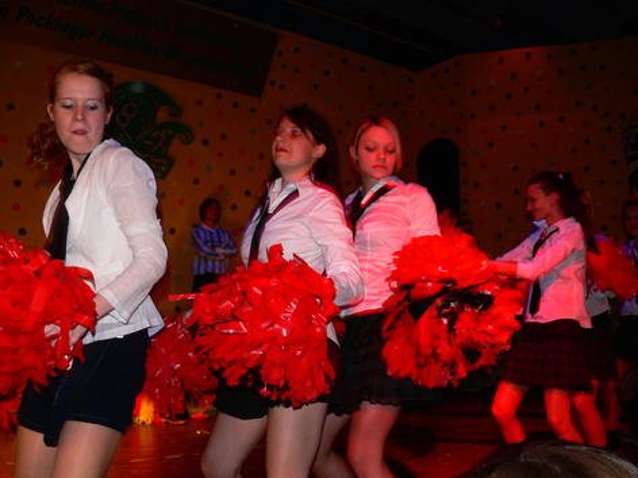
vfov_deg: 40.7
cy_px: 239
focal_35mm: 35
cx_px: 319
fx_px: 645
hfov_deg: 52.6
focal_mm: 7.4
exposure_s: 1/30
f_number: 2.8
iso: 100
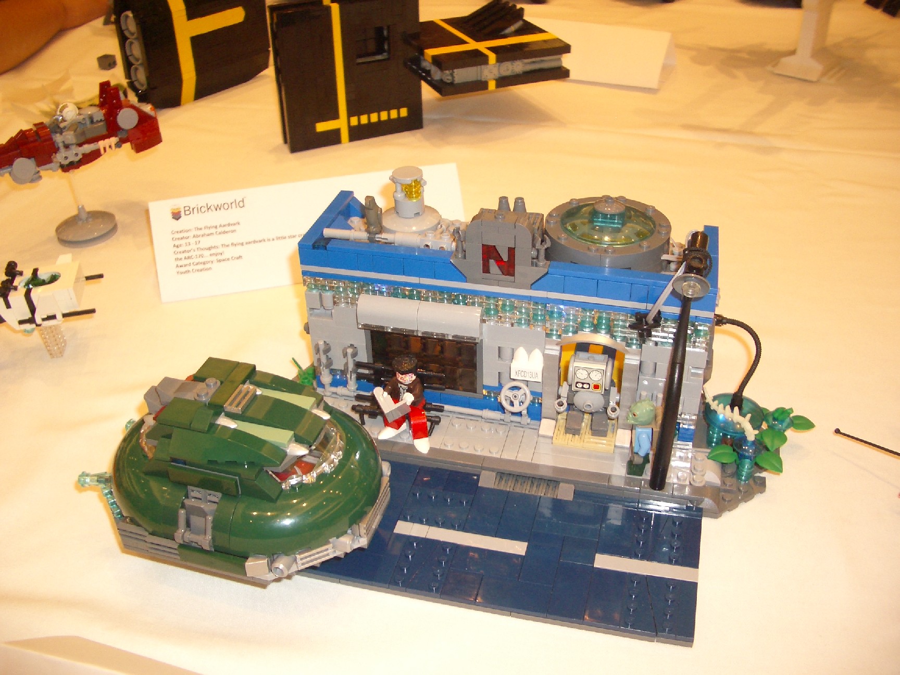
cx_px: 450
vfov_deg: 40.7
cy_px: 338
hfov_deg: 52.6
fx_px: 910
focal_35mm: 35
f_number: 2.6
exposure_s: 1/60
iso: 100
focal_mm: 5.8
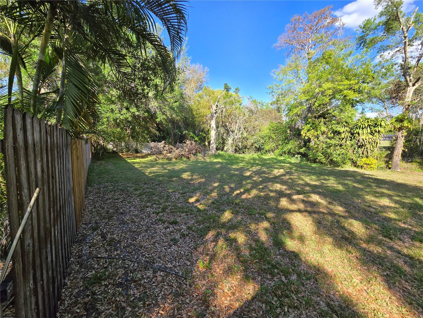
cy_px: 159
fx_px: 159
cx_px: 212
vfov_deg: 89.9
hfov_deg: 106.2
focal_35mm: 13
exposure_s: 1/2000
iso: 125
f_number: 2.2
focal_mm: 2.2
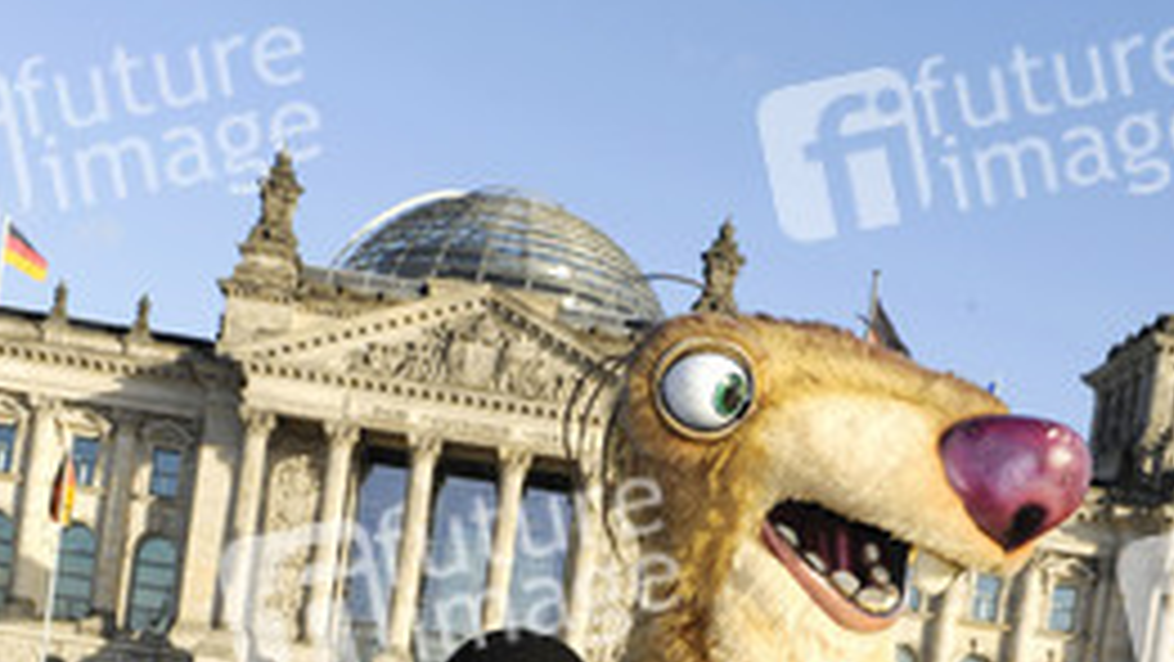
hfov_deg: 34.3
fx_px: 1900
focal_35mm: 61
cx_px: 583
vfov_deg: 18.6
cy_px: 811
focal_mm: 38
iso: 500
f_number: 13
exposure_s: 1/400
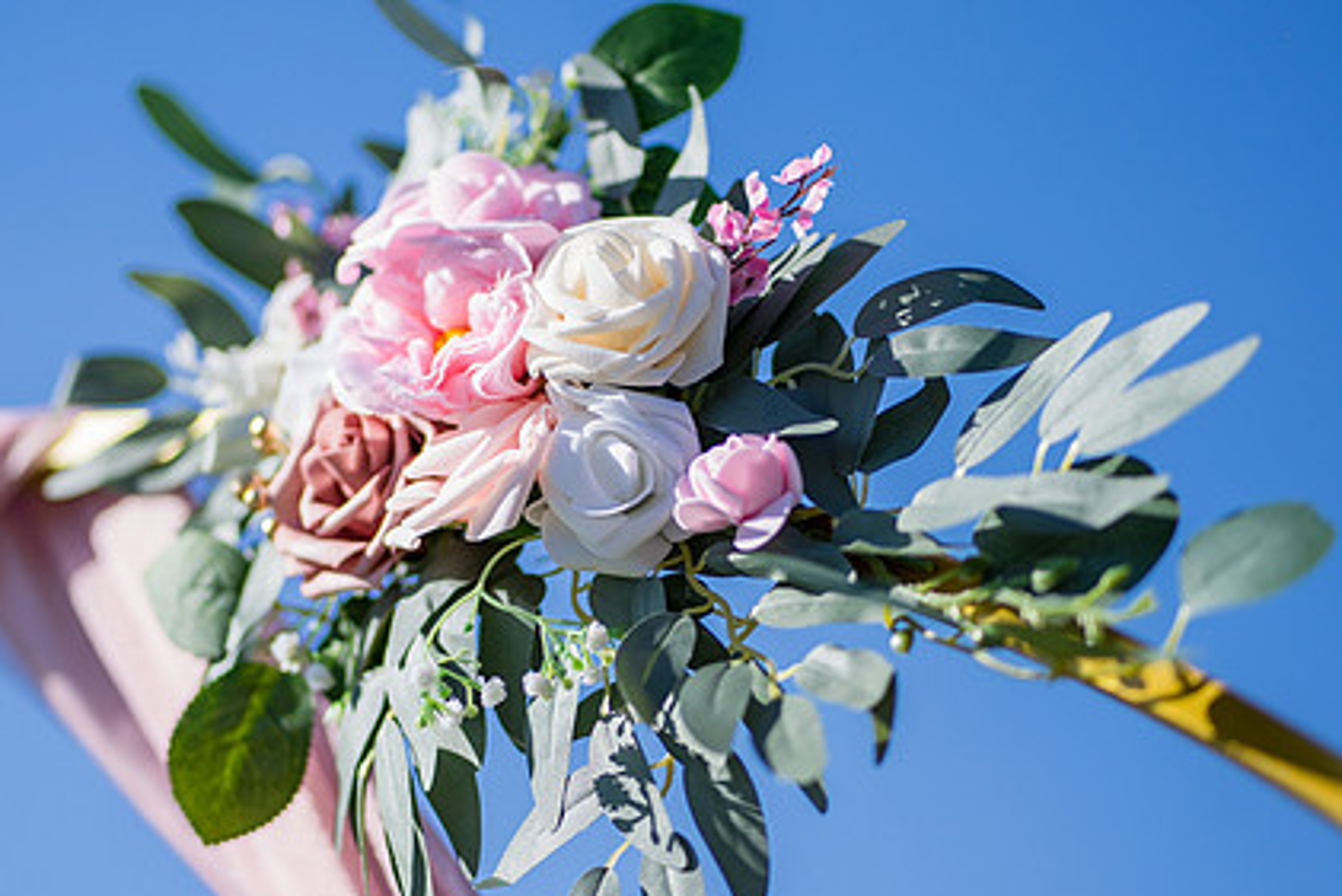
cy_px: 438
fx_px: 4363
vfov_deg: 11.7
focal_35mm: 117
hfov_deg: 17.5
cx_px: 532
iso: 250
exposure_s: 1/8000
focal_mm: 85
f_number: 2
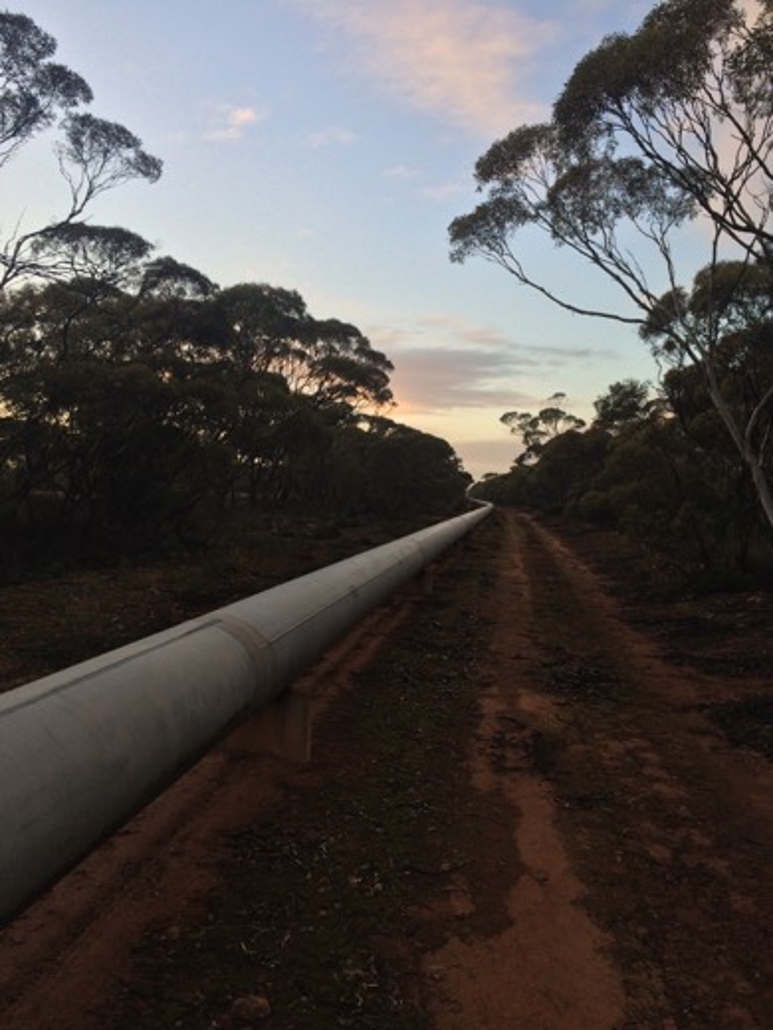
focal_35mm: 29
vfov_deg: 61.7
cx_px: 386
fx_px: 863
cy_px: 515
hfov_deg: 48.2
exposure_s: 1/357
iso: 32
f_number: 2.2
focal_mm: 4.15
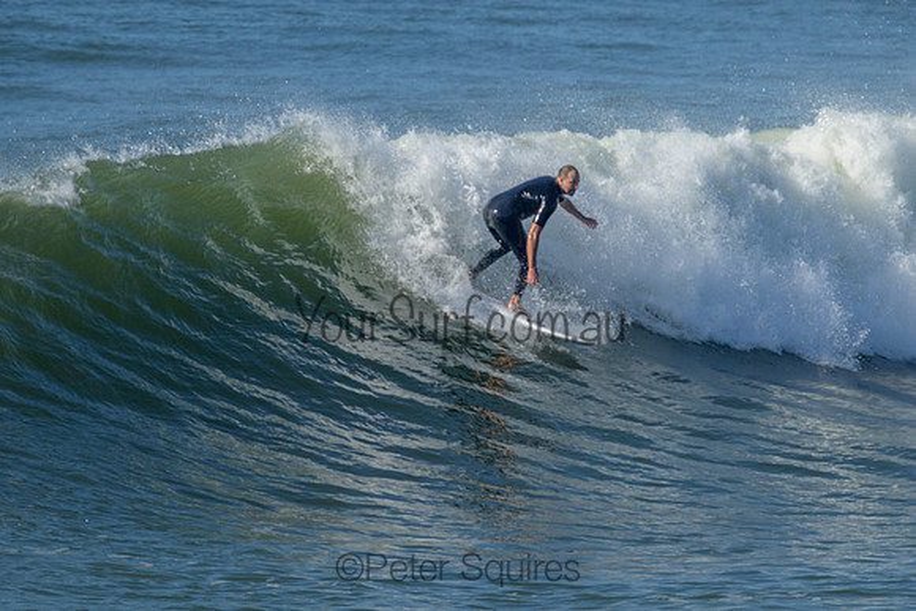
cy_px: 259
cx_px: 546
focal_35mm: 1088
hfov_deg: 1.9
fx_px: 27680
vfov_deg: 1.3
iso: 800
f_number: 11
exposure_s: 1/2000
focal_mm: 800
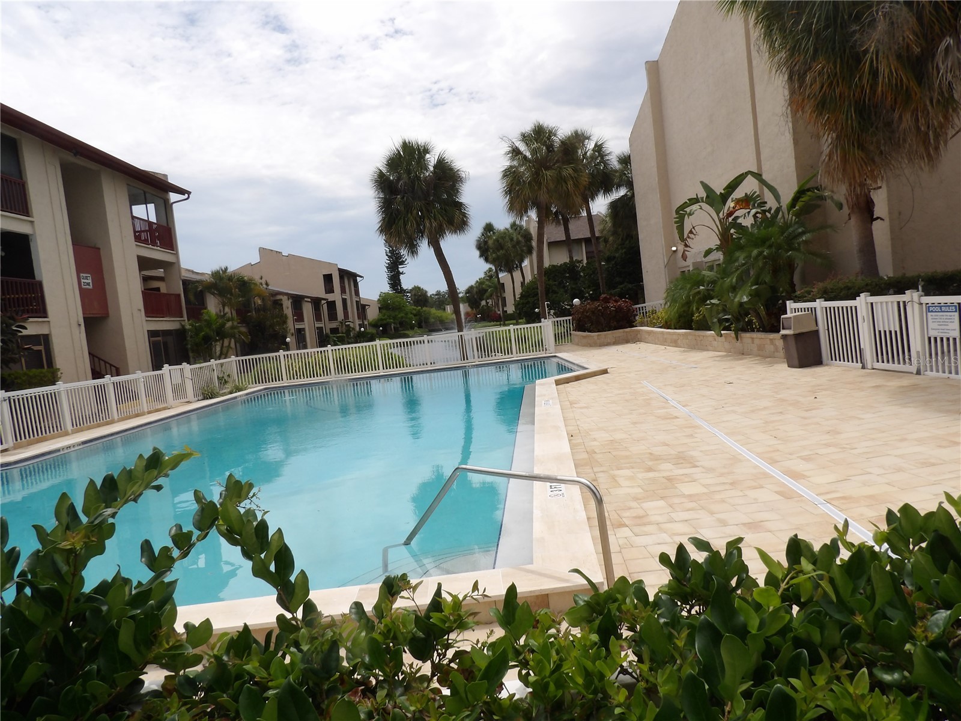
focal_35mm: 24
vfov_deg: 56.8
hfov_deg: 71.6
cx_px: 480
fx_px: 666
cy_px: 360
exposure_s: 1/394
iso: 100
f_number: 7.4
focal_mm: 4.3
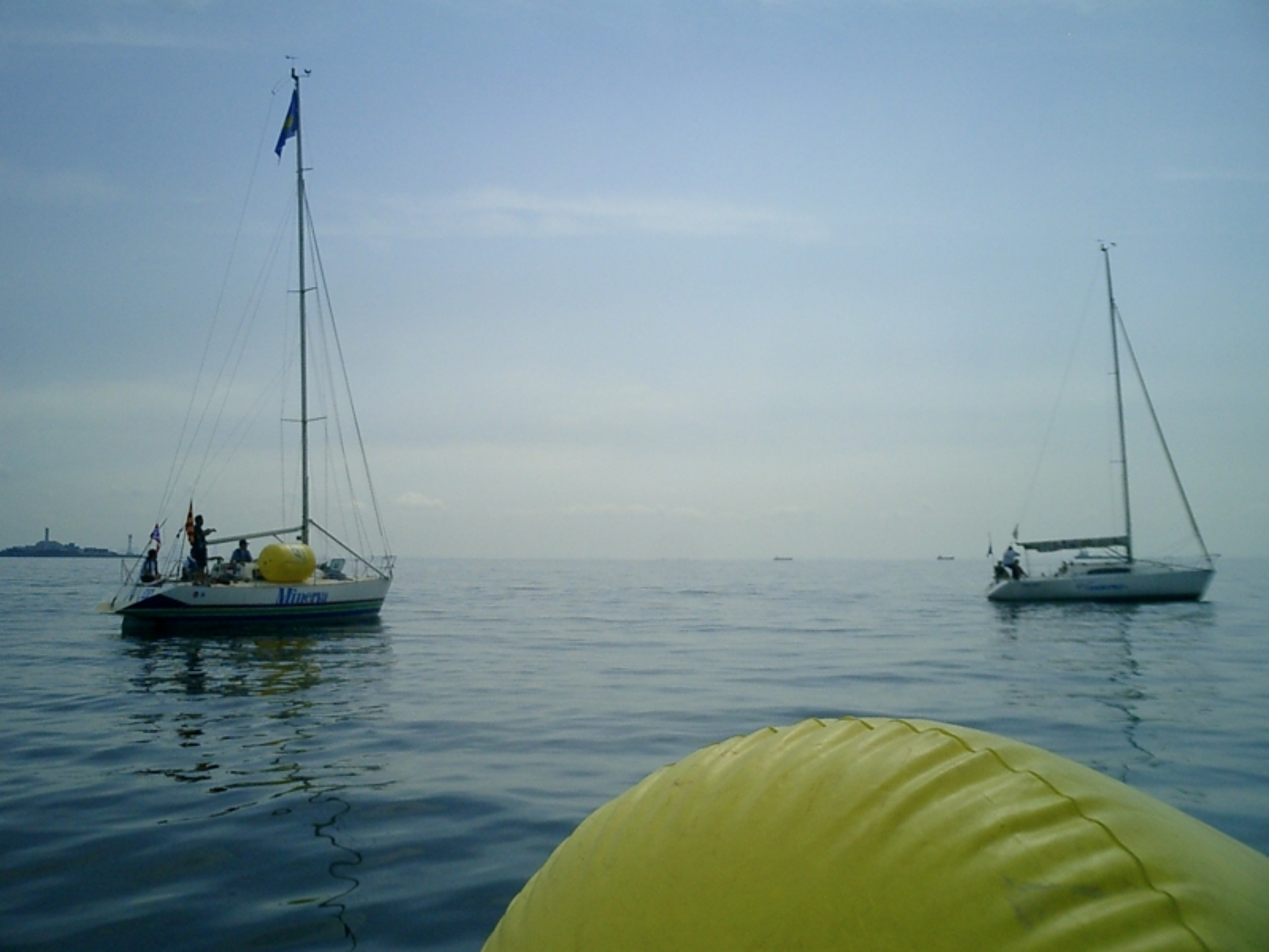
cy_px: 476
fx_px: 1320
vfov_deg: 39.7
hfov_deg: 51.4
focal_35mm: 36
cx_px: 634
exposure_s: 1/6400
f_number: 3.2
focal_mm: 7.5
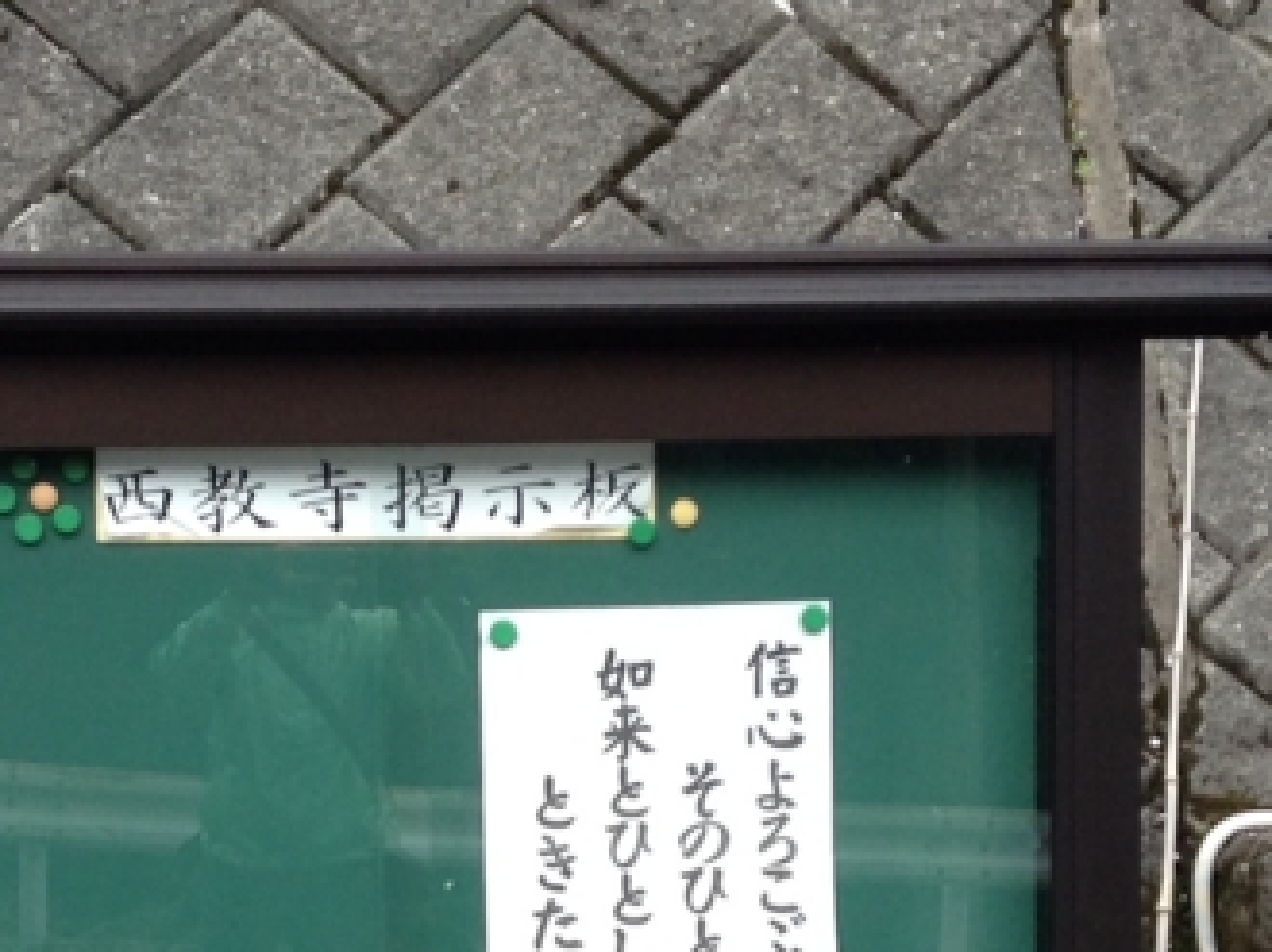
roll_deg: +1.1
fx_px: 3121
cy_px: 804
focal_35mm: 85
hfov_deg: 23.0
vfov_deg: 17.2
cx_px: 474
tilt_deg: -8.0
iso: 40
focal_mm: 3.3
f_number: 2.4
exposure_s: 1/120
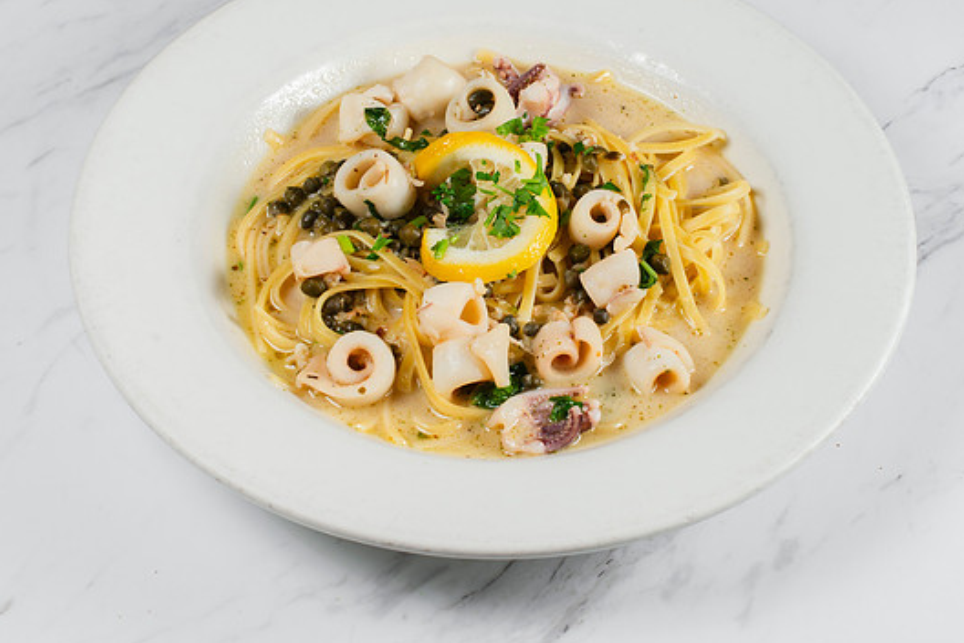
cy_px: 258
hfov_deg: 25.4
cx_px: 501
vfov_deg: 17.0
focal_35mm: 80
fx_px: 2142
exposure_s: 1/250
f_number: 10
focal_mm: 50
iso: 200
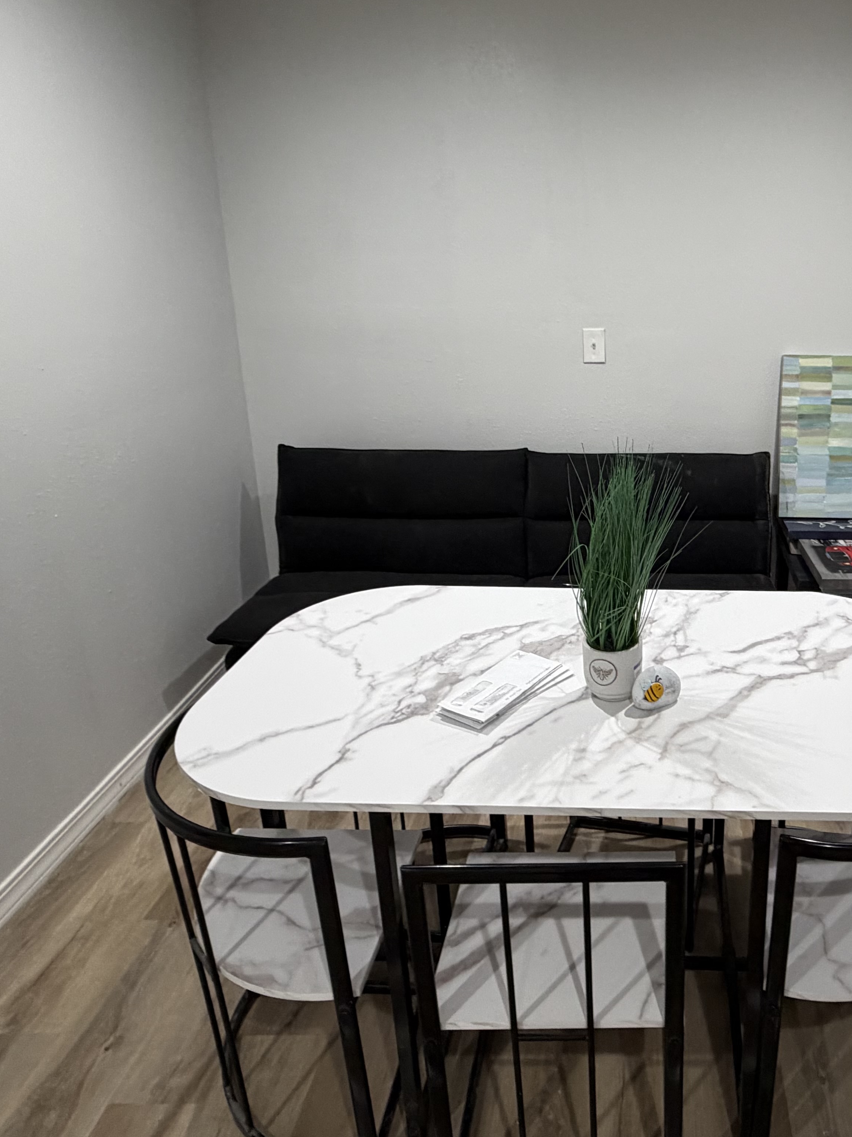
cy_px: 512
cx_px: 663
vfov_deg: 67.1
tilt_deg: -18.1
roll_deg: -0.7
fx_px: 853
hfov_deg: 50.3
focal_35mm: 26
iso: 250
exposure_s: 1/60
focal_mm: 2.22
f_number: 2.2
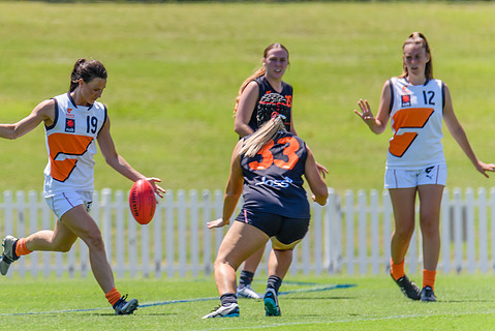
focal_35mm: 975
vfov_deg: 1.4
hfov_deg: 2.1
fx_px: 13414
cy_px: 106
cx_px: 135
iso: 800
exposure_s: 1/1600
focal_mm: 600
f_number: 7.1
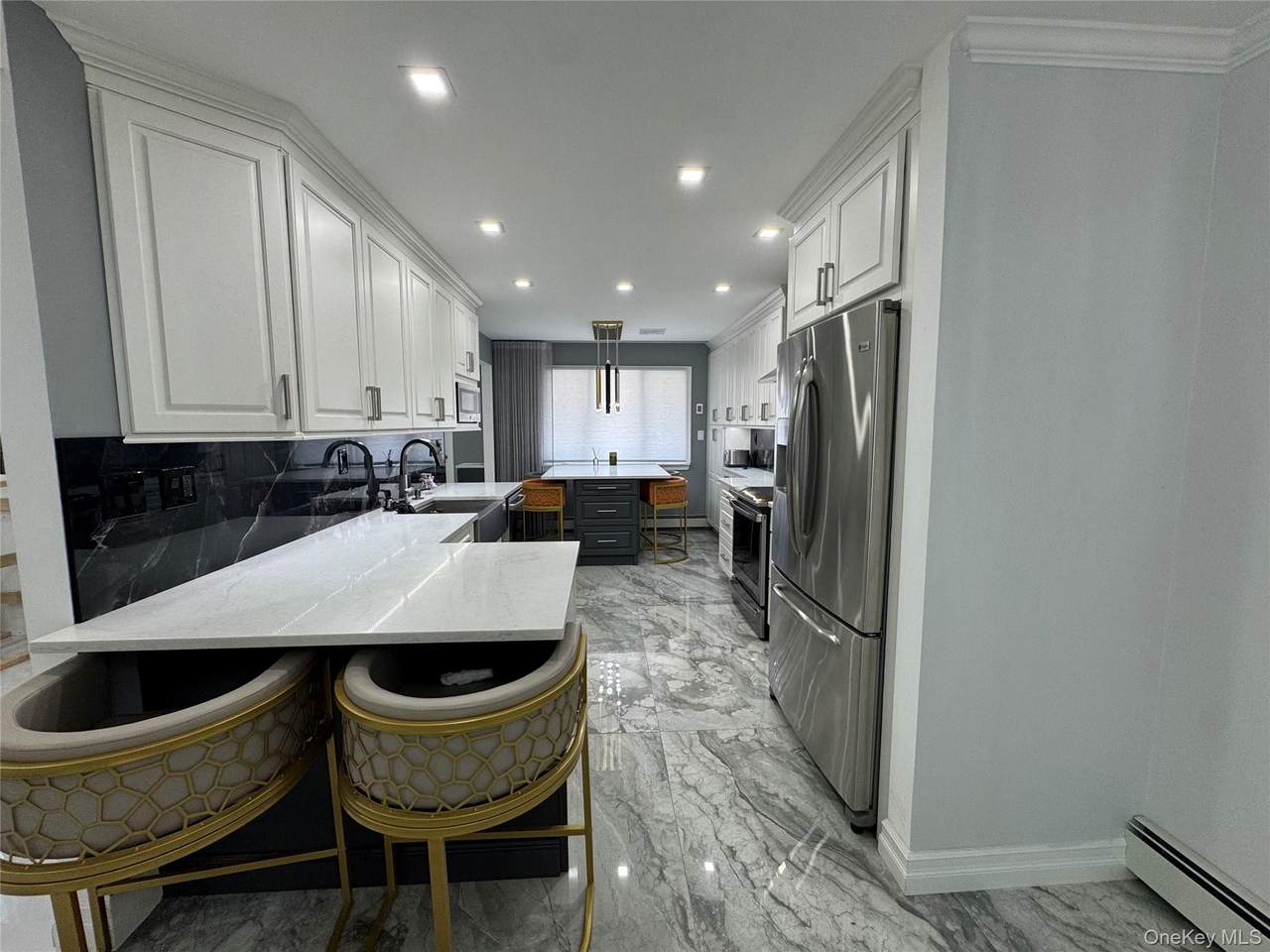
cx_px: 635
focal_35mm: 14
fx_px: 514
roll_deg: -0.2
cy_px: 476
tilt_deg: -6.3
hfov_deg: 102.1
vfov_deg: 85.7
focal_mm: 2.22
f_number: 2.2
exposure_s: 1/120
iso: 125
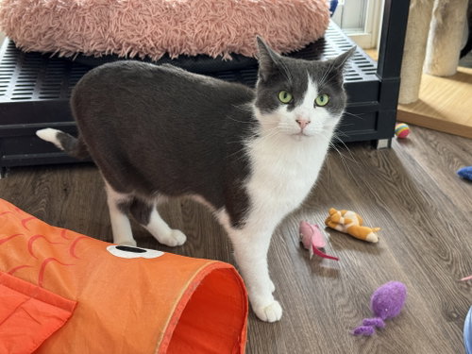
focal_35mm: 48
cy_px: 177
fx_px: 654
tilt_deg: -28.8
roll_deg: +0.3
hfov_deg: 39.7
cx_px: 236
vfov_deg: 30.3
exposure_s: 1/60
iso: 100
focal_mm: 6.76
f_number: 1.78
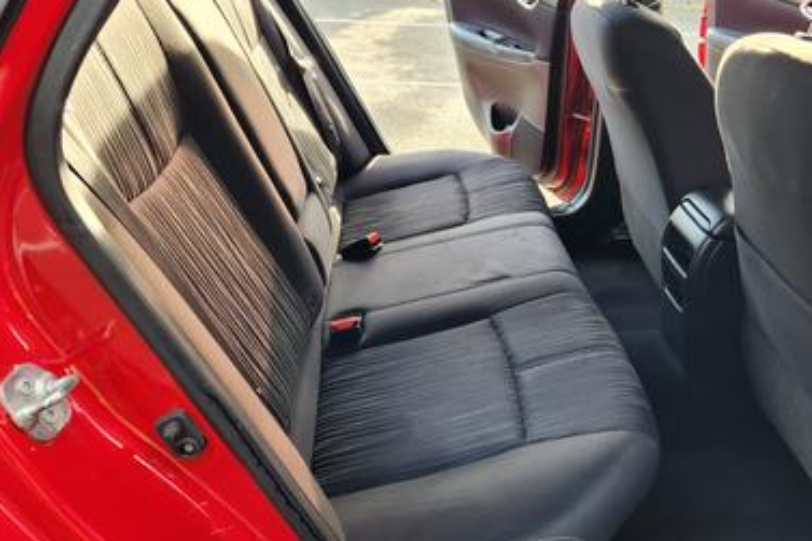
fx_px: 721
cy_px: 203
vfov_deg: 40.8
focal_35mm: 32
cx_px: 513
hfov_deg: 57.9
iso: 100
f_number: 1.8
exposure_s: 1/180
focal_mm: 5.4
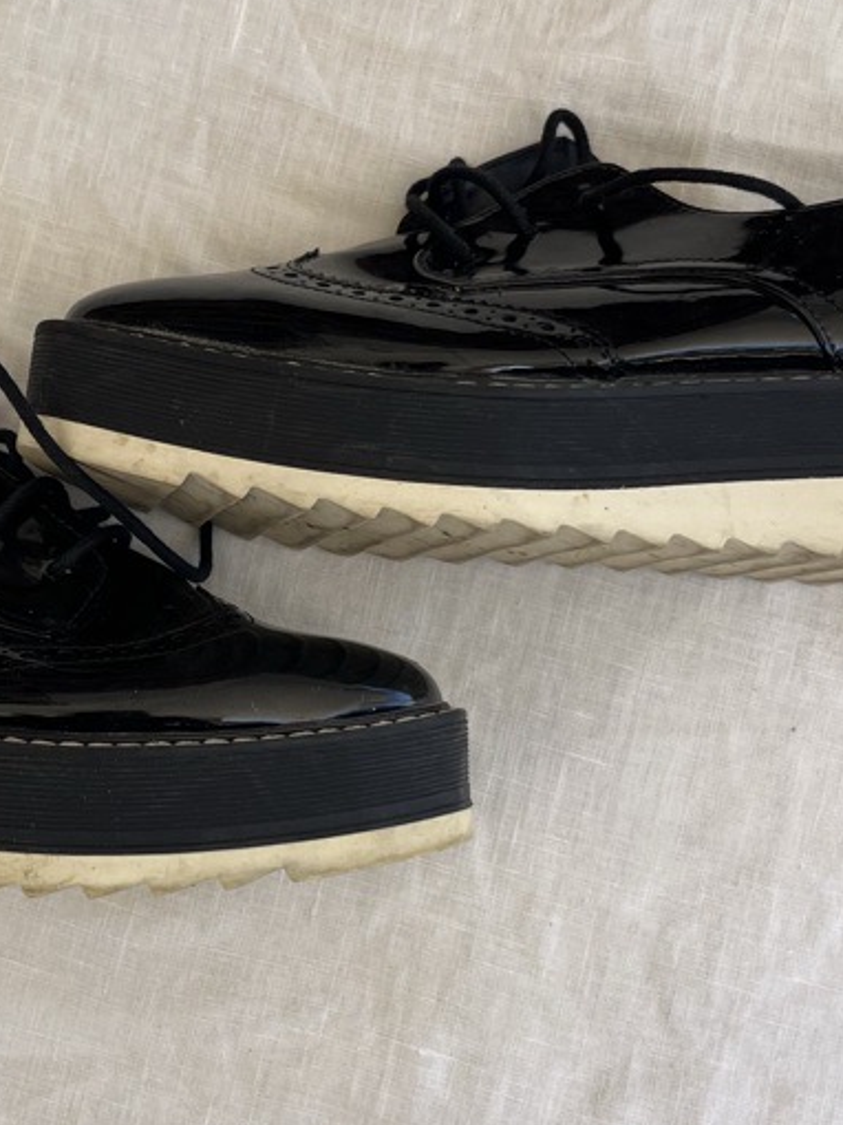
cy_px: 593
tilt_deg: -85.4
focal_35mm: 51
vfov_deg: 37.5
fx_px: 1657
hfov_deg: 28.3
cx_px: 249
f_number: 1.6
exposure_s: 1/906
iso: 50
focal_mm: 5.1
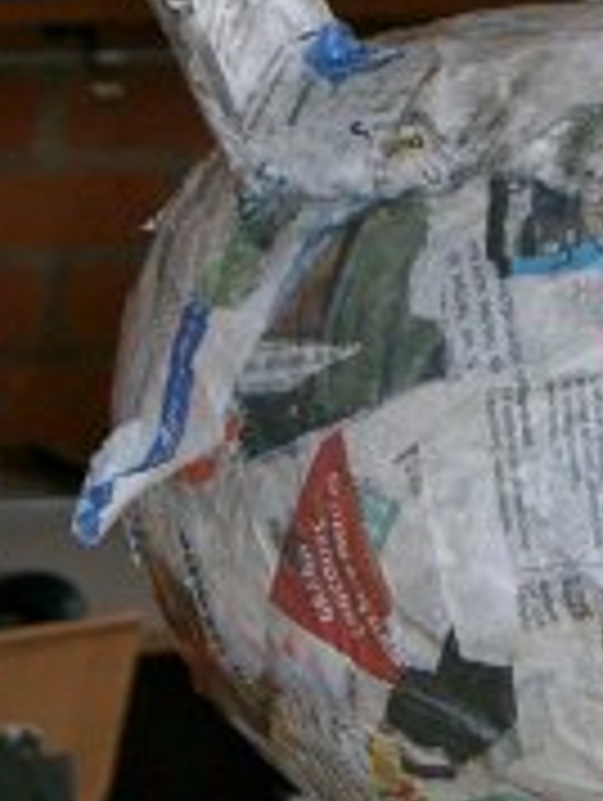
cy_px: 560
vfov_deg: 19.7
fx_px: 2294
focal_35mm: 99
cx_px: 630
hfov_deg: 14.7
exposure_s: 1/50
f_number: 2.8
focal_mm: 8
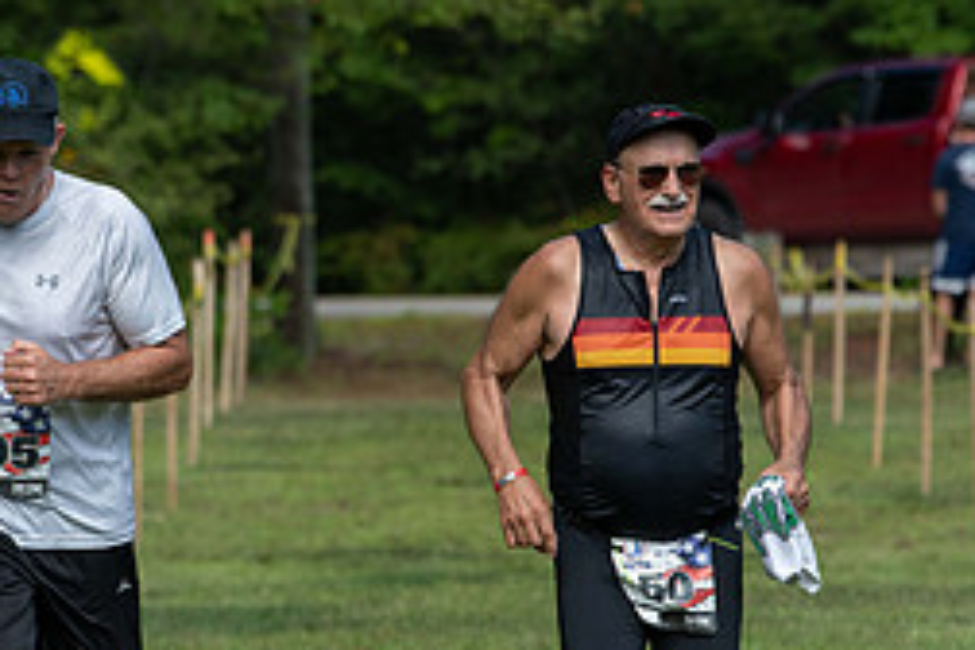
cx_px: 464
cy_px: 497
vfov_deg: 3.0
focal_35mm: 461
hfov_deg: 4.5
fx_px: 12484
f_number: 5.6
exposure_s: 1/800
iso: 250
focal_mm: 200
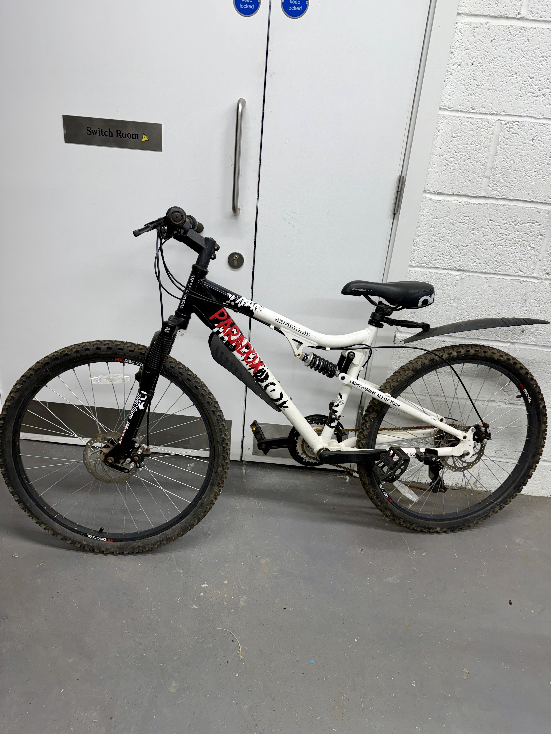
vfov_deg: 71.6
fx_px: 509
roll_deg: -5.4
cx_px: 276
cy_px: 367
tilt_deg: -23.9
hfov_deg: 56.8
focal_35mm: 24
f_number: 1.78
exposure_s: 1/100
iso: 80
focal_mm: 6.76
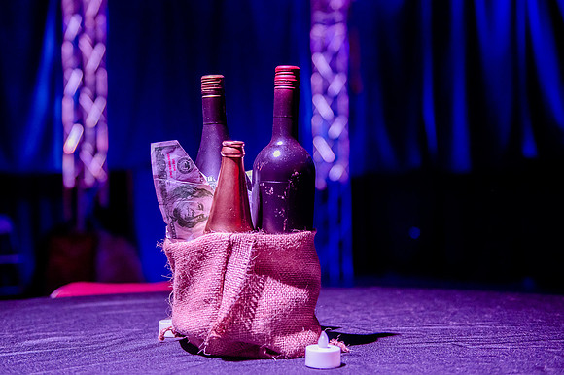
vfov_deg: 24.6
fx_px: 860
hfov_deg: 36.3
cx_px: 264
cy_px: 151
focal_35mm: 55
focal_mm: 45
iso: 3200
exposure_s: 1/250
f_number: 2.8
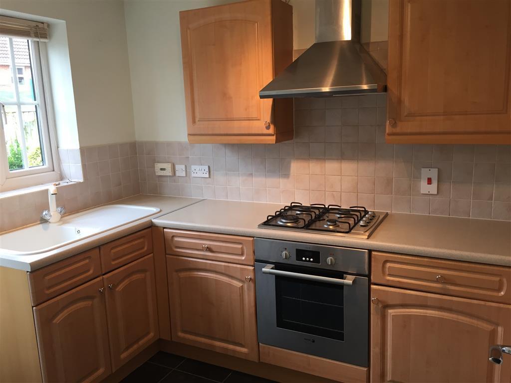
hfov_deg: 61.7
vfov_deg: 48.2
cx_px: 256
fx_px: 428
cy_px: 192
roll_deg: +1.0
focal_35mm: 29
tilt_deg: -10.7
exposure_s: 1/33
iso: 32
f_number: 2.2
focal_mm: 4.15
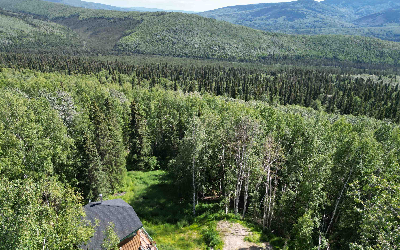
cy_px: 146
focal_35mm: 26
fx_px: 283
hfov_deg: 70.4
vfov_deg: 47.4
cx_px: 203
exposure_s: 1/2000
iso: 160
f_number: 1.7
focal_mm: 6.72
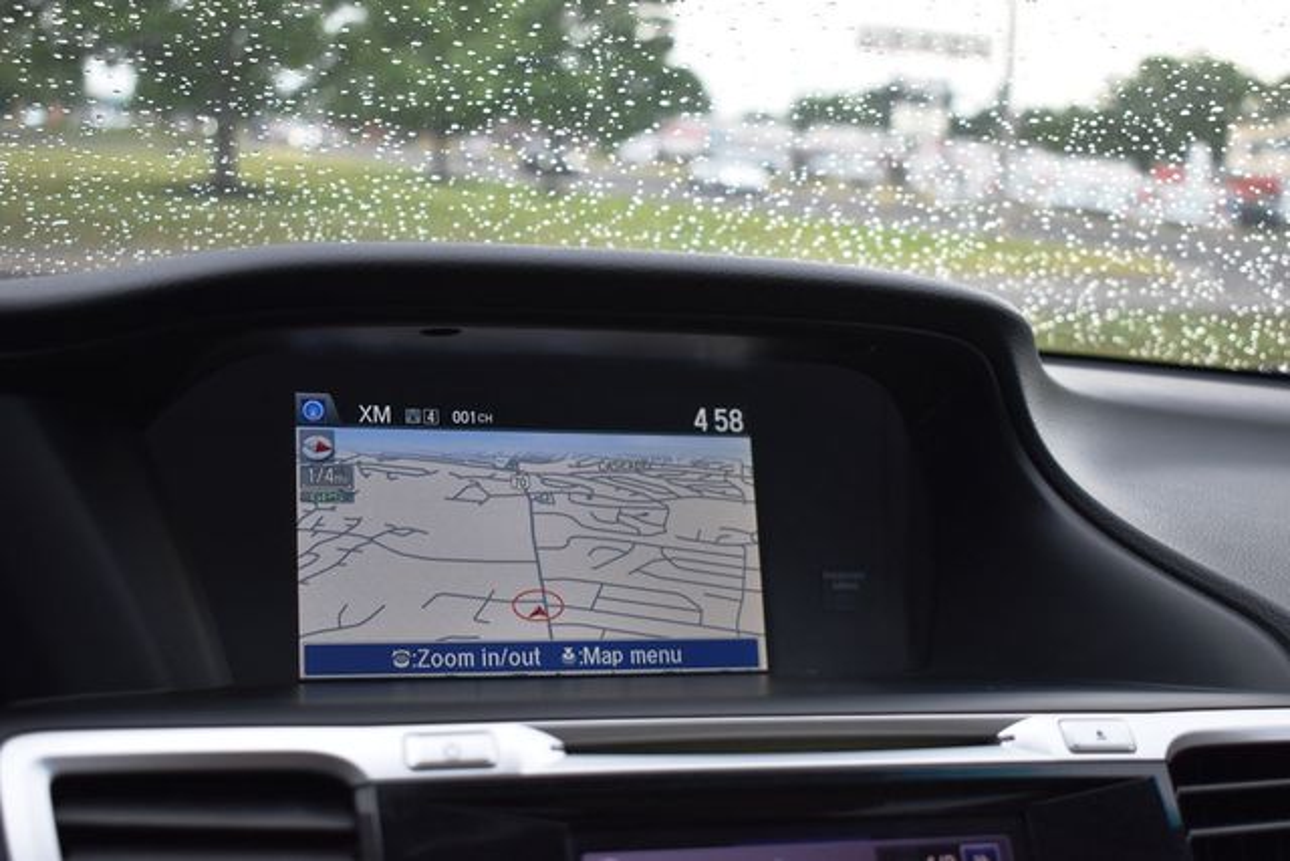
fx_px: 1828
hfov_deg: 38.9
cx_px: 645
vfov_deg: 26.5
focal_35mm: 51
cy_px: 430
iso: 450
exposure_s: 1/250
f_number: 4.5
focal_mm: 34
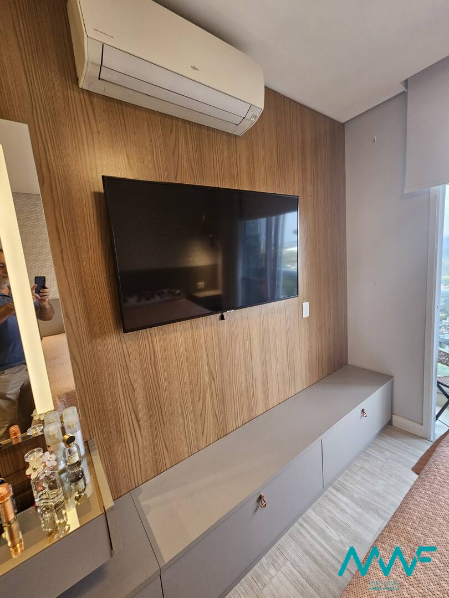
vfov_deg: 106.2
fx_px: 225
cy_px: 299
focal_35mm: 13
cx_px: 224
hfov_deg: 89.9
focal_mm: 2.2
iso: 125
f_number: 2.2
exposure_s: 1/60
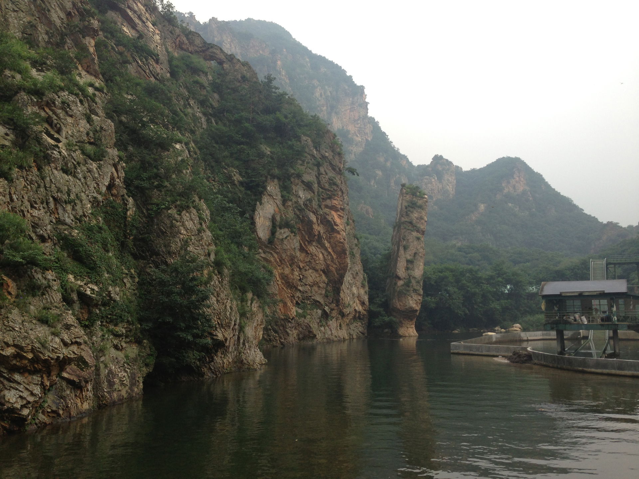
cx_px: 320
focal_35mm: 33
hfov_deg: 55.4
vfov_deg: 42.9
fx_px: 609
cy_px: 240
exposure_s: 1/249
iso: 50
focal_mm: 4.13
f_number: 2.4
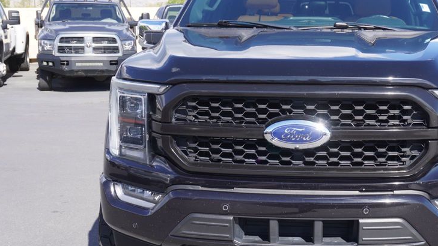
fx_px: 616
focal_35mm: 53
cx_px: 296
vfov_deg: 22.6
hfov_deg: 38.7
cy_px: 140
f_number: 6.3
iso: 100
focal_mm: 24
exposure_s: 1/160
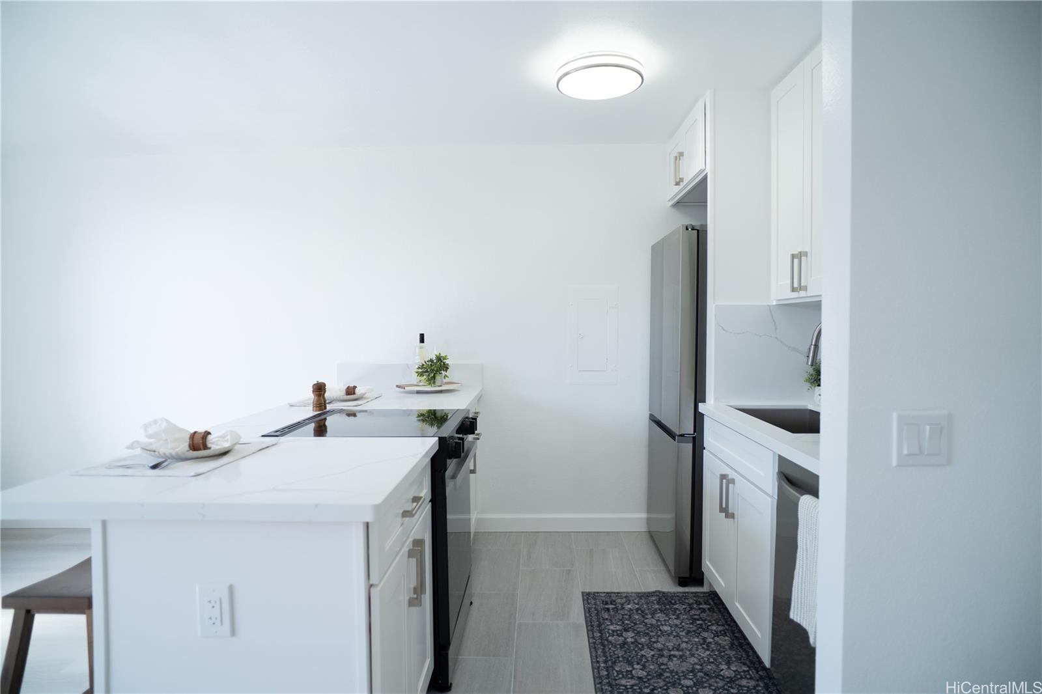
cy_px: 347
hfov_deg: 84.0
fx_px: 579
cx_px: 521
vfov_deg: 61.9
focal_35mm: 20
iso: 1000
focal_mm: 20
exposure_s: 1/800
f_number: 2.8
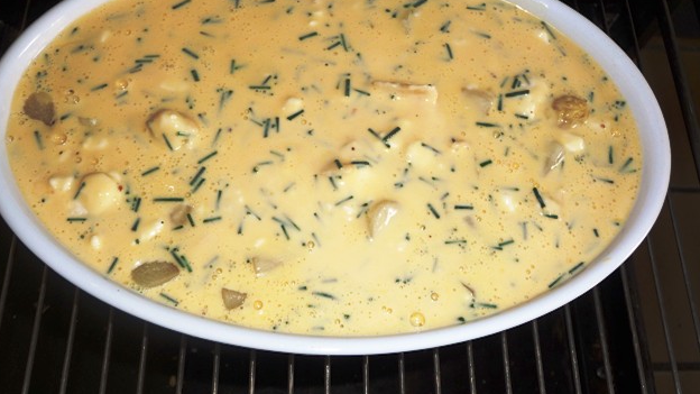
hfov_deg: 52.8
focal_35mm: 38
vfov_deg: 31.1
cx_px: 342
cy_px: 164
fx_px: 705
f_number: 3.6
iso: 100
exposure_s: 1/30
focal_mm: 5.6
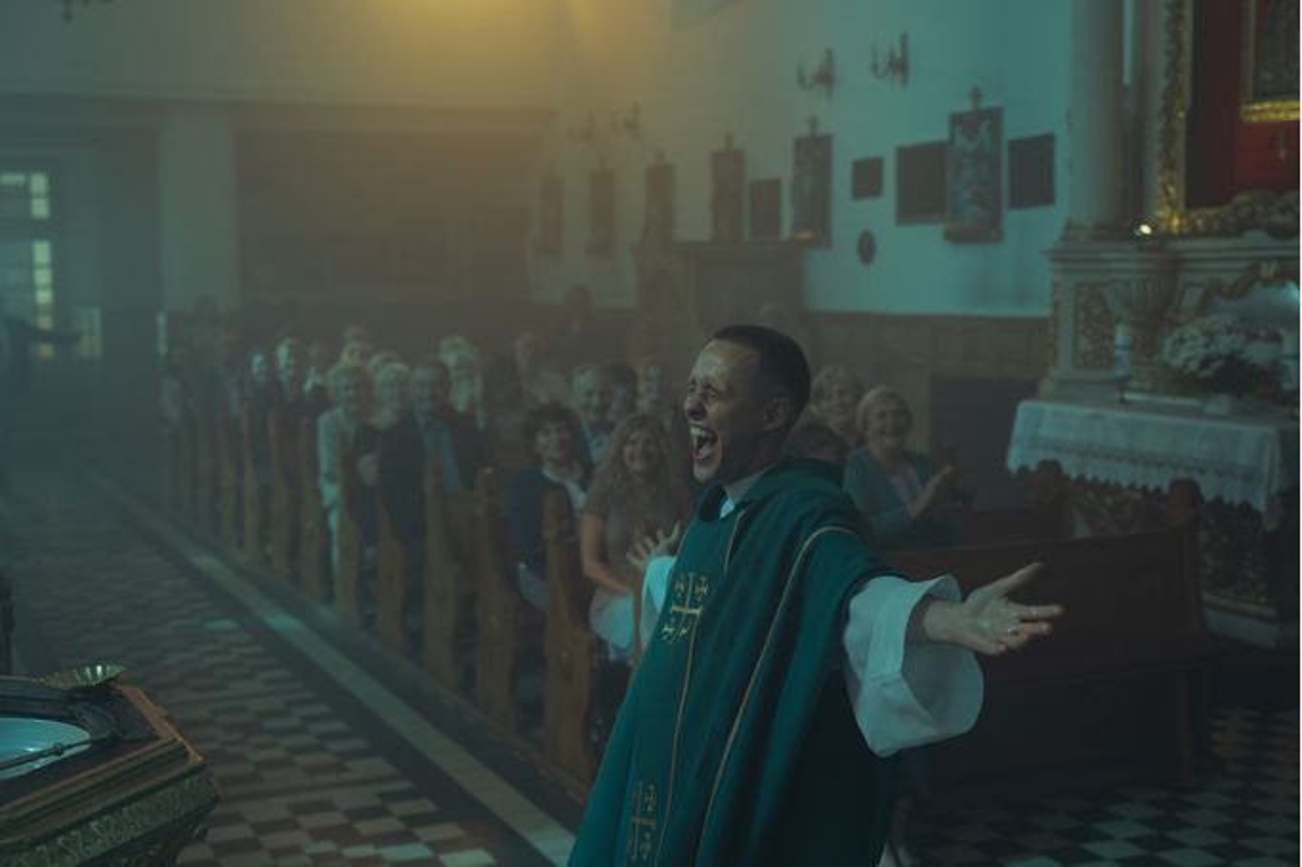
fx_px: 1807
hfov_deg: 39.6
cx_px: 651
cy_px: 434
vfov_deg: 27.0
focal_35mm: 50
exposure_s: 1/320
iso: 800
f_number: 3.2
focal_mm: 50
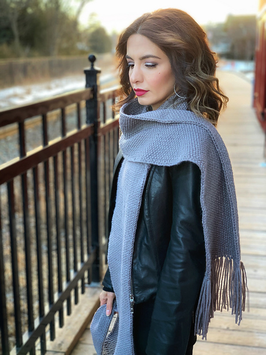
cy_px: 178
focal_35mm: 52
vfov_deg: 36.8
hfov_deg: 28.0
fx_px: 533
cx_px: 133
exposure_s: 1/115
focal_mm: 6
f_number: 2.4
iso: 125
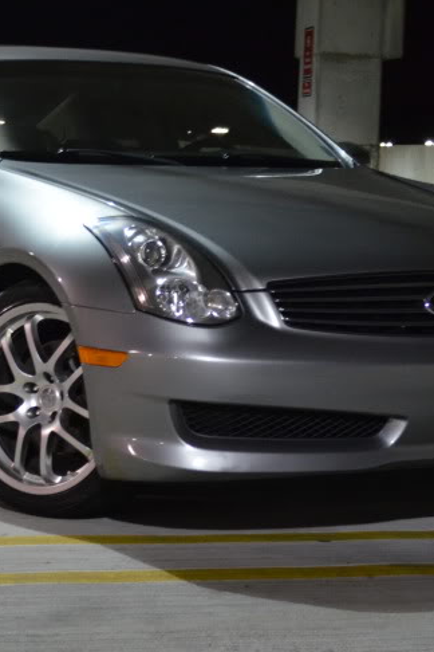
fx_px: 1826
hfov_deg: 13.5
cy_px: 291
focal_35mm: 101
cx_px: 165
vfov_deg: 20.2
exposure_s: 1/30
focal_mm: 32
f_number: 4.8
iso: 1800
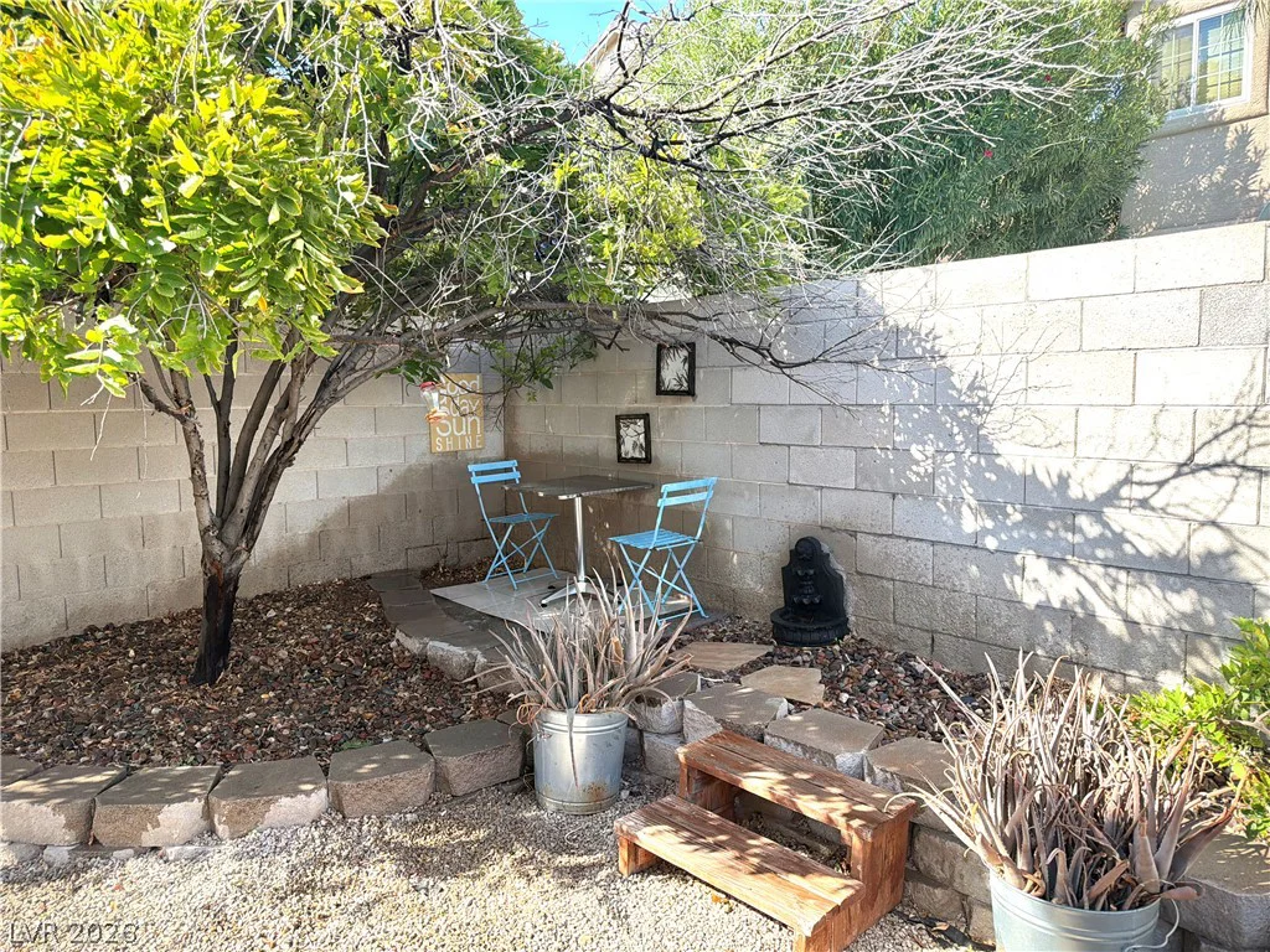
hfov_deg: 71.6
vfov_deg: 56.8
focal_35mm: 24
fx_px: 881
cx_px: 635
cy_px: 476
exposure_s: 1/1091
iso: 100
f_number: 1.78
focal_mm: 6.76
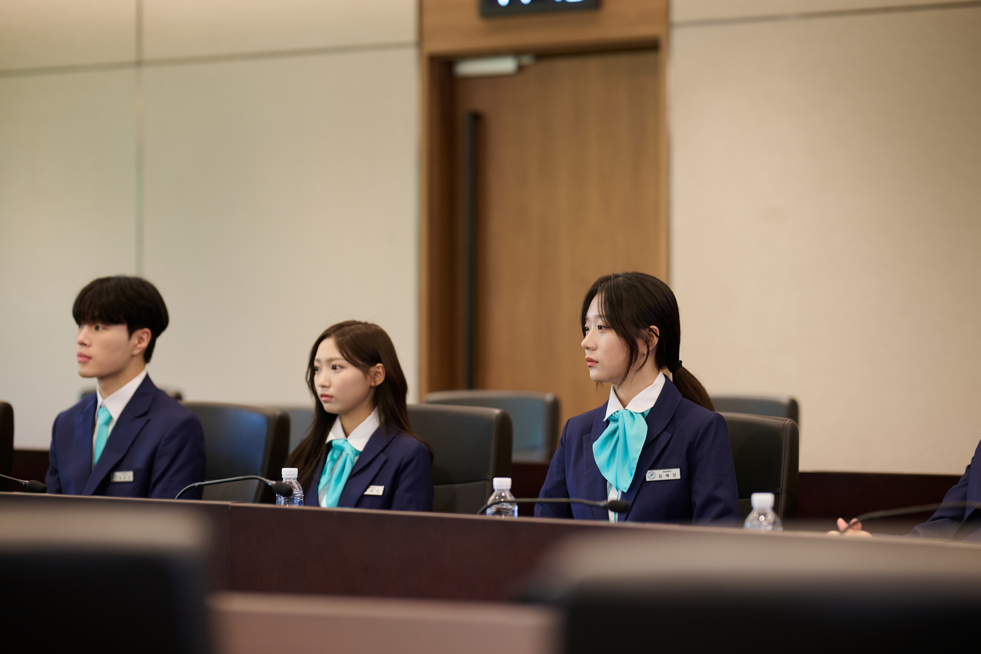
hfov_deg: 23.9
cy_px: 327
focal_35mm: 85
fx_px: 2316
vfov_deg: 16.1
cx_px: 490
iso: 200
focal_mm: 85
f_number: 1.6
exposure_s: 1/125
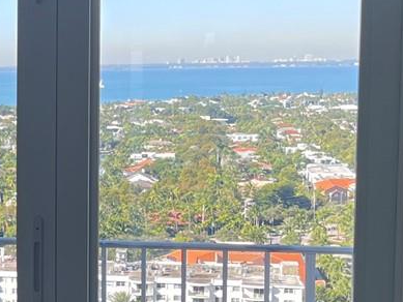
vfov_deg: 13.8
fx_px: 1246
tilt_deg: -5.7
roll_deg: +1.5
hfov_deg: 16.3
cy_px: 163
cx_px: -248
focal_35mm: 107
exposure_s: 1/328
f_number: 1.6
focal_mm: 5.1
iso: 50
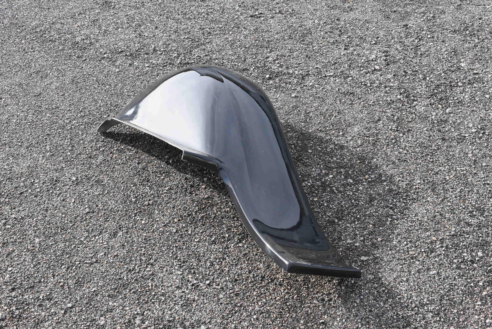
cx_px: 246
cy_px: 164
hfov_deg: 47.9
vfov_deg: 33.1
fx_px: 554
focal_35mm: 40
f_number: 13
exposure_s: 1/640
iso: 1250
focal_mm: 27
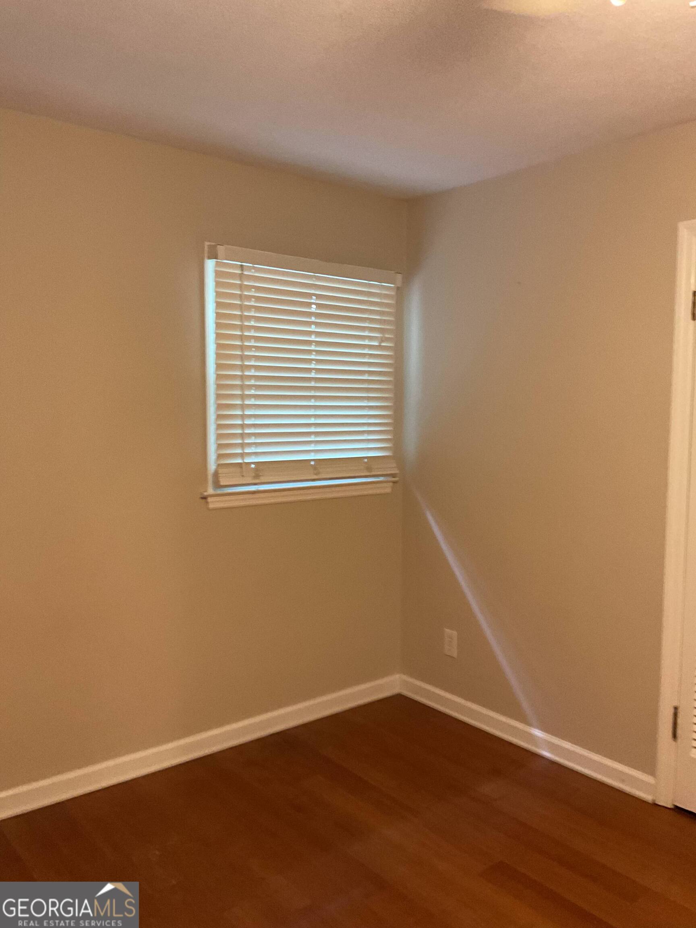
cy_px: 464
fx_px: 777
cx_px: 348
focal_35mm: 29
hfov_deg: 48.2
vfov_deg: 61.7
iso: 250
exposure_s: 1/30
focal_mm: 3
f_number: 1.8
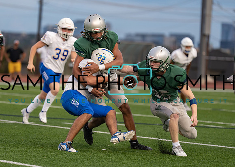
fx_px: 1579
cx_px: 93
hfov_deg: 8.5
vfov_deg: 6.1
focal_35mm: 237
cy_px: 80
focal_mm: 180
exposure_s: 1/1250
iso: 500
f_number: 2.8
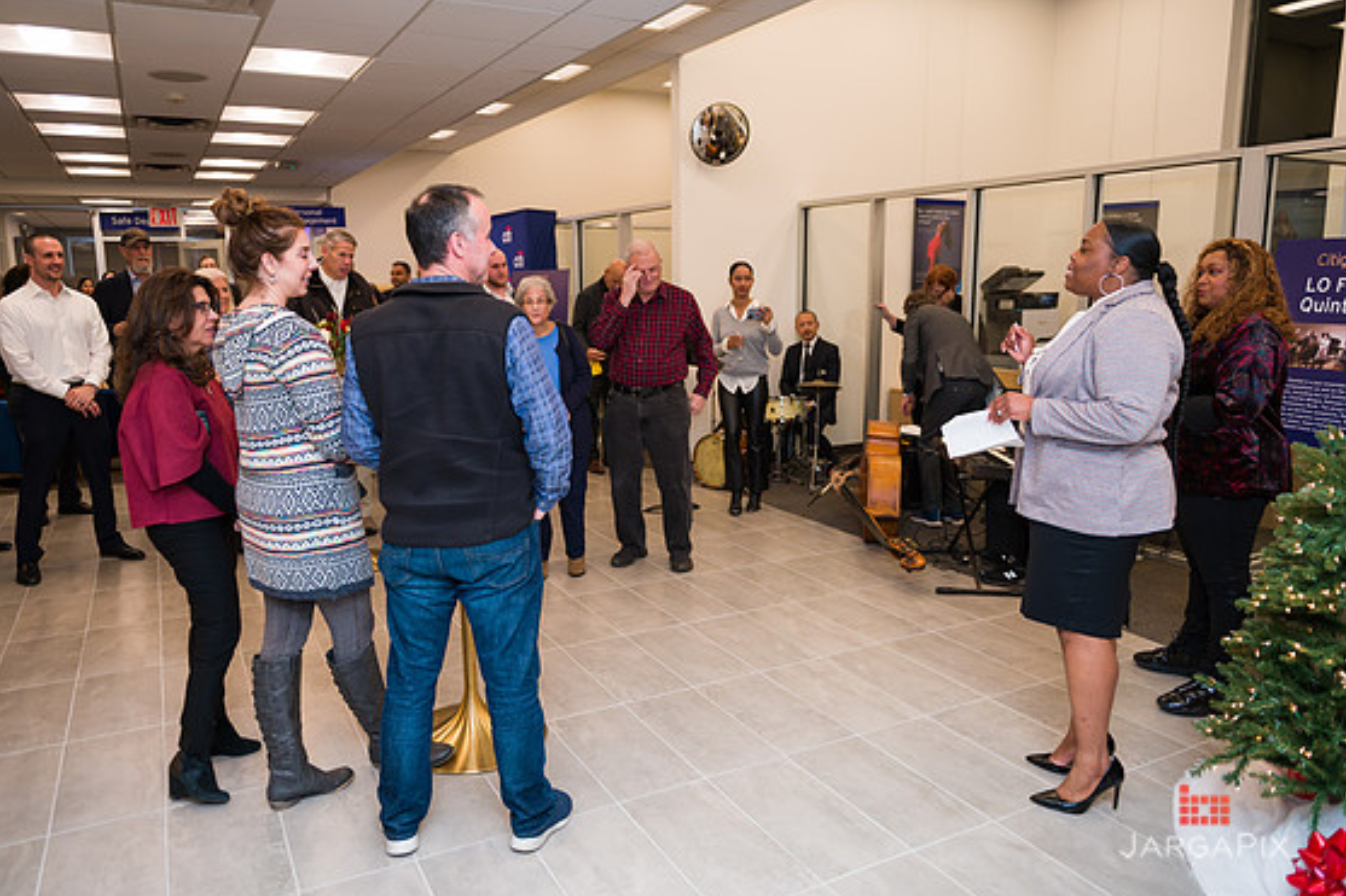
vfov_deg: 51.3
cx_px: 650
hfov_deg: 71.5
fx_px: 934
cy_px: 444
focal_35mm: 25
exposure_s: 1/200
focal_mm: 24
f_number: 3.2
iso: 400
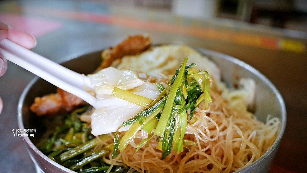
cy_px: 114
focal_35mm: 31
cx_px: 155
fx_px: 252
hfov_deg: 62.6
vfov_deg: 37.4
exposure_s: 1/60
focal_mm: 14
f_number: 2.5
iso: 400
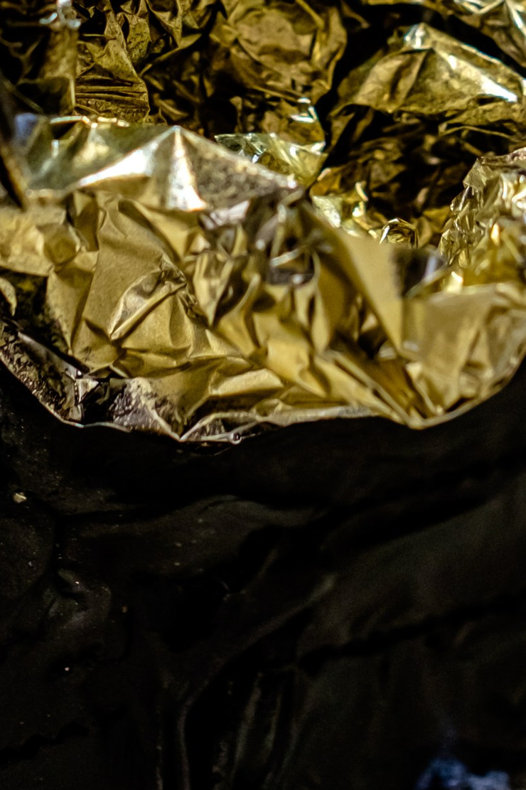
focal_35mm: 121
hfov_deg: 11.3
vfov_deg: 16.2
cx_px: 318
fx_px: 2653
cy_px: -175
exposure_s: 1/180
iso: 400
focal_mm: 23
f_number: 3.2
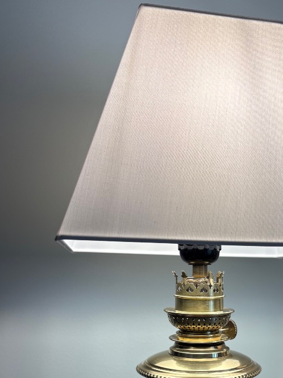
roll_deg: -2.5
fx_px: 512
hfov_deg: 30.1
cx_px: 230
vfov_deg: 38.2
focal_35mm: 47
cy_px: 325
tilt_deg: -7.7
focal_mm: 5.96
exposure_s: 1/217
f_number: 1.6
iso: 40
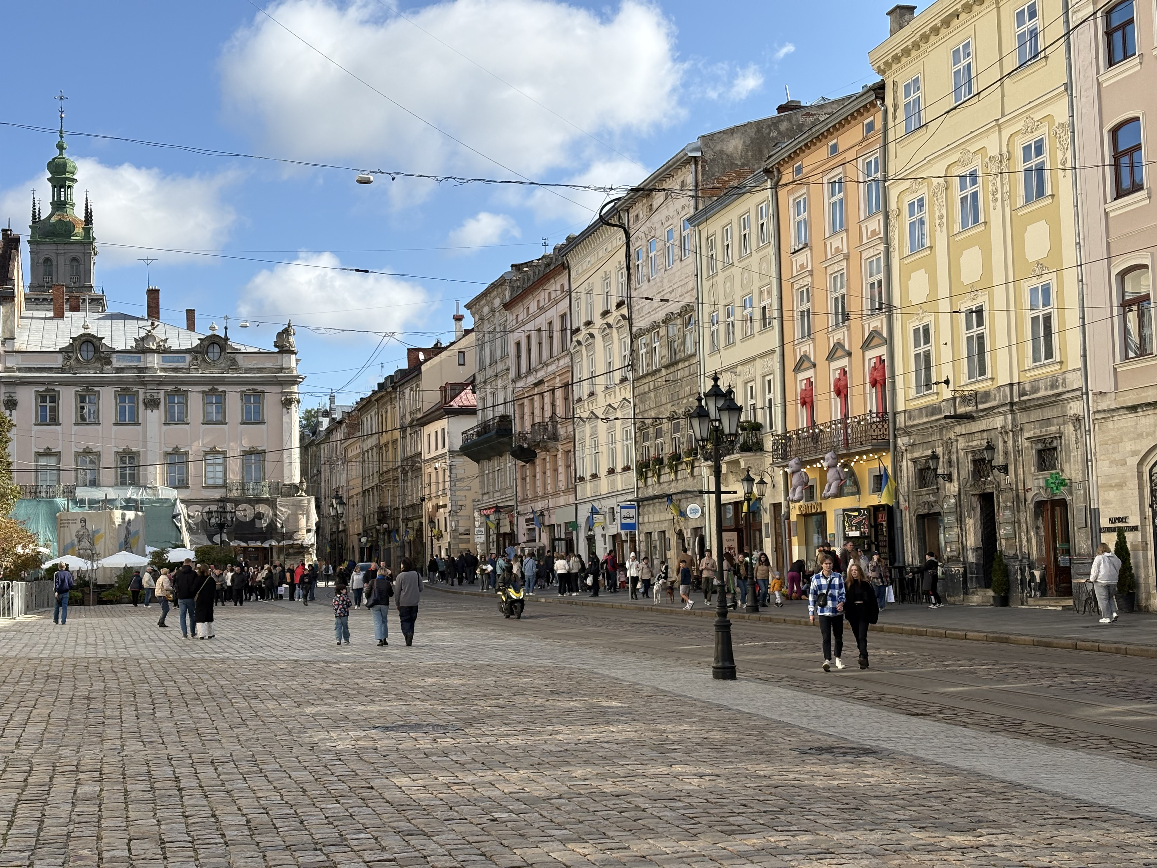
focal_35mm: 52
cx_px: 578
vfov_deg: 28.0
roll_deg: +2.0
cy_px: 434
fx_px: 1738
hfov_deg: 36.8
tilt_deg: +5.3
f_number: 1.6
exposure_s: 1/2012
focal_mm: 5.96
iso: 32
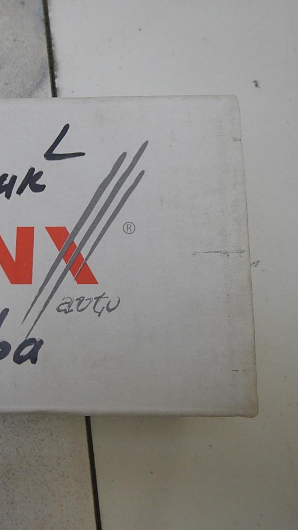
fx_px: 689
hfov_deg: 22.9
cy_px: 267
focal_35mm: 49
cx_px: -33
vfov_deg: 42.1
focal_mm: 5.9
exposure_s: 1/30
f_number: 3.9
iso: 200
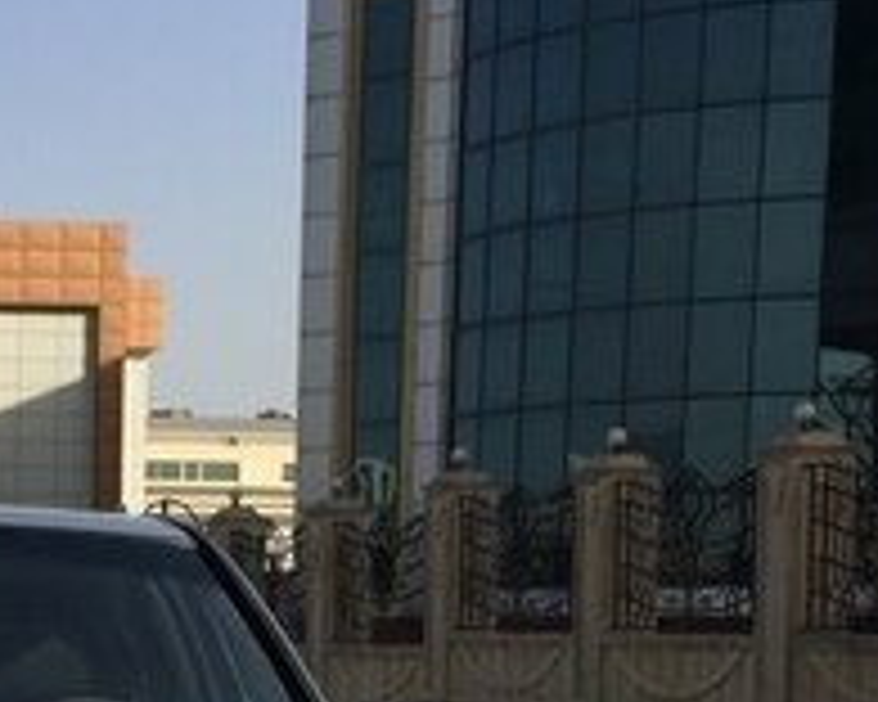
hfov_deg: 18.9
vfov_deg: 15.3
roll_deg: -0.9
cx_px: -158
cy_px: 920
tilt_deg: -5.9
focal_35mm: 96
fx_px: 2495
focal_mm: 4.15
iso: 32
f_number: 2.2
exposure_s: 1/2198
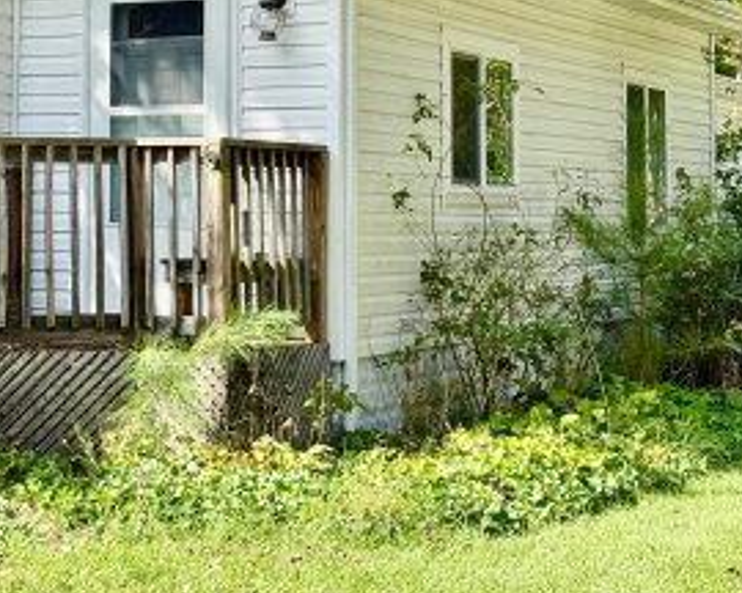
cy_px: 115
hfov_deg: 21.2
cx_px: 126
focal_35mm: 89
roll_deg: +0.1
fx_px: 1954
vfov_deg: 17.1
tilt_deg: +3.2
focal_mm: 6.76
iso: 64
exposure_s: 1/1923
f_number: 1.78
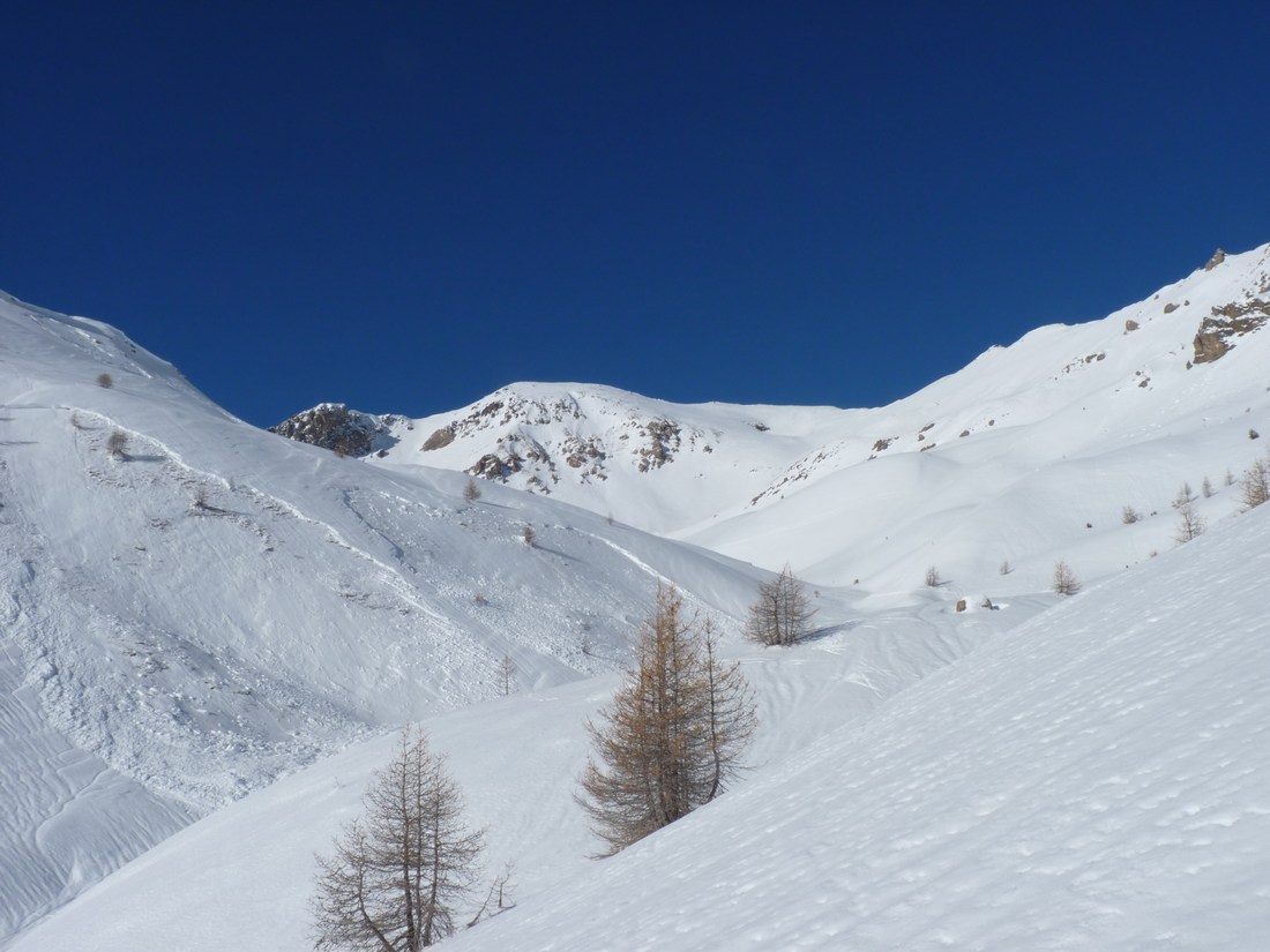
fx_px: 1247
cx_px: 635
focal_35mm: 34
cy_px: 476
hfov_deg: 54.0
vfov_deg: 41.8
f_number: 8
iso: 80
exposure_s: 1/500
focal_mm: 6.1
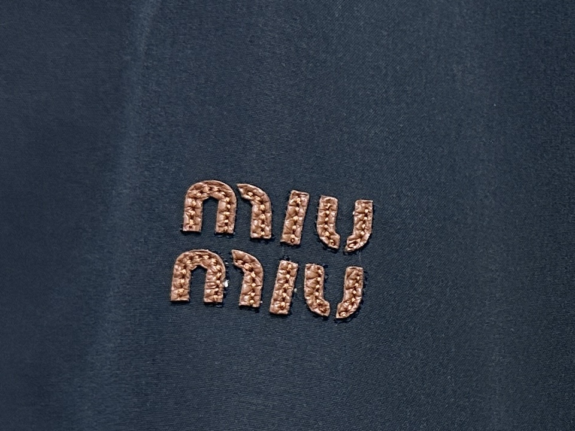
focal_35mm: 24
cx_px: 288
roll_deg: +0.8
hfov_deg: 71.6
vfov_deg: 56.8
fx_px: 399
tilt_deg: +3.1
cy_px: 216
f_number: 1.78
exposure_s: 1/100
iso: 125
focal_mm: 6.86
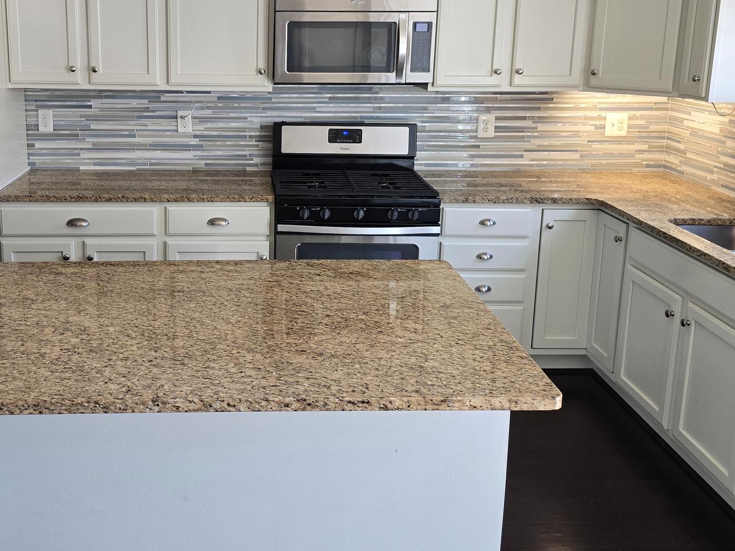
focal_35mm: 36
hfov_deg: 50.5
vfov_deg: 39.2
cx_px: 248
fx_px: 764
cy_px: 184
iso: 200
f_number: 1.7
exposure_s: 1/120
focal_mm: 6.3
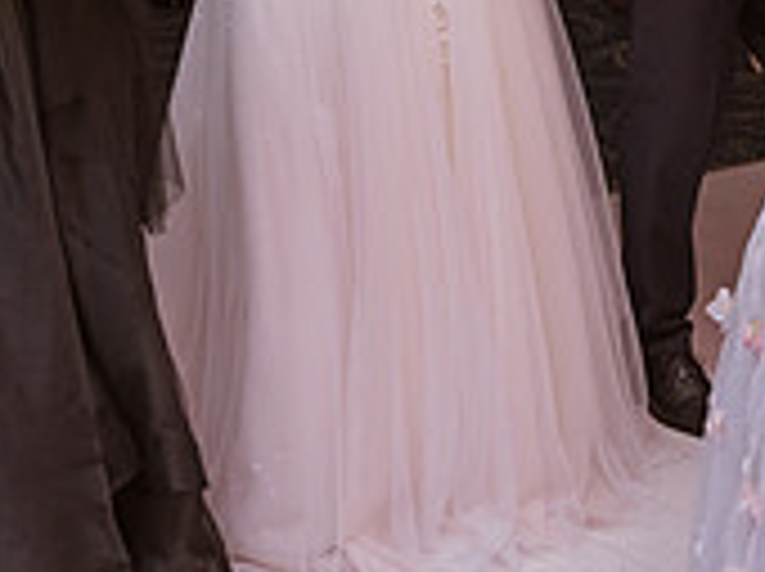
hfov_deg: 17.7
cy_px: -335
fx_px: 2450
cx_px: 246
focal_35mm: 111
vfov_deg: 12.5
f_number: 2.8
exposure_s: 1/125
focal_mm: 32
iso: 1000
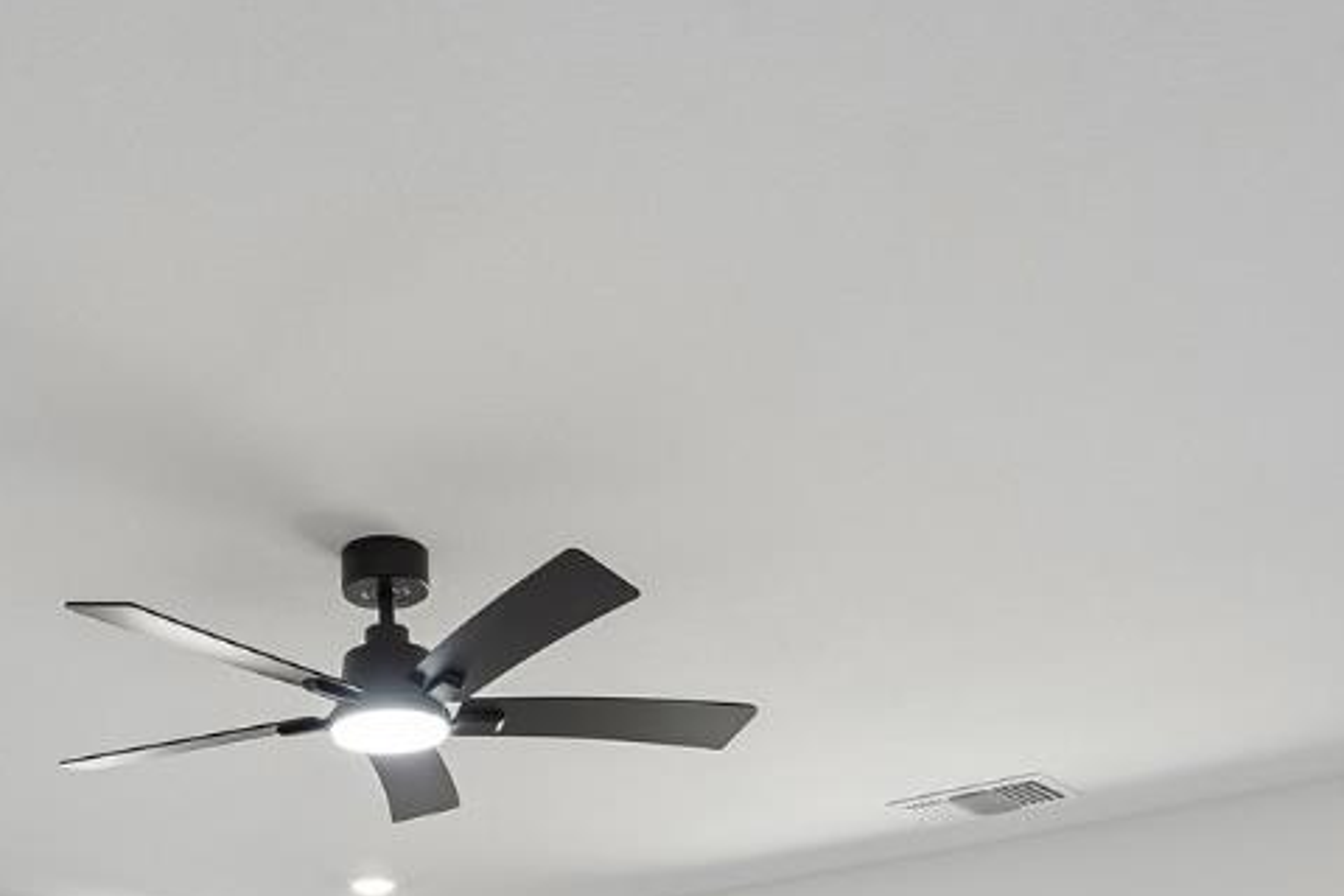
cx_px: 431
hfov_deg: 39.1
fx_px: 1867
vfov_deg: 22.4
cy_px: 1323
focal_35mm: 50
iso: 320
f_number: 8
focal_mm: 16
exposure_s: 1/30
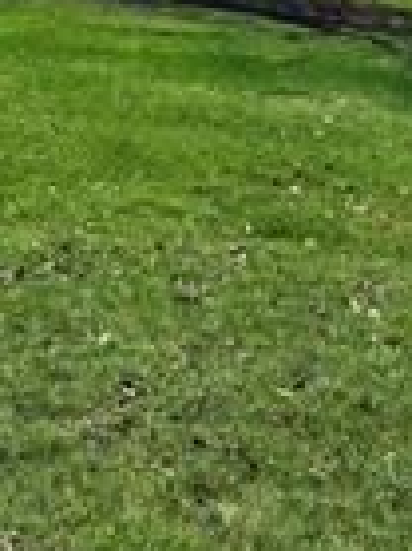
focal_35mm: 72
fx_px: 1144
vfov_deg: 23.0
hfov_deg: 19.8
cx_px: -8
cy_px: -226
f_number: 2.2
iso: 50
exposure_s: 1/2969
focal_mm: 2.2
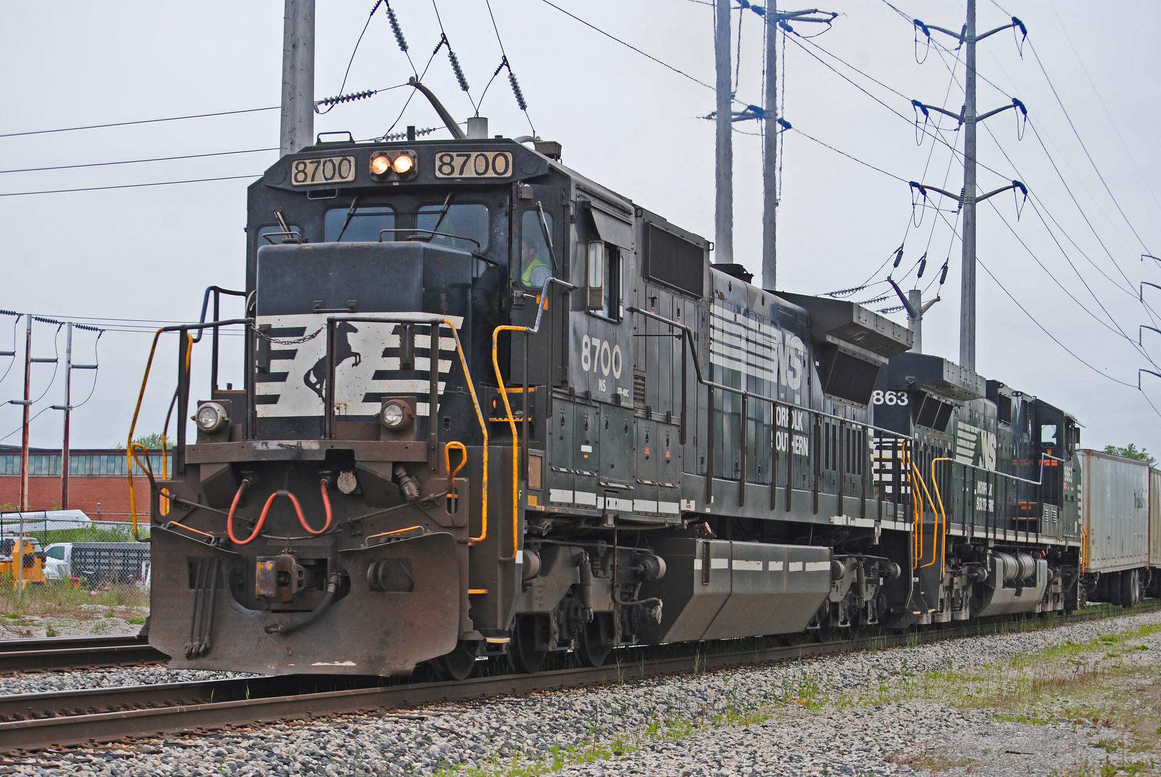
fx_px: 2664
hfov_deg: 24.6
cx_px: 580
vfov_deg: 16.6
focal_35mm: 82
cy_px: 388
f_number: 6.3
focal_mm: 55
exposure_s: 1/160
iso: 100
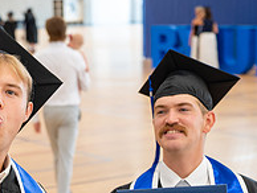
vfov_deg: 12.3
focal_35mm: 119
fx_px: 885
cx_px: 71
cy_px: 205
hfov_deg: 16.5
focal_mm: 38
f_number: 2.8
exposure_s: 1/160
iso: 1000
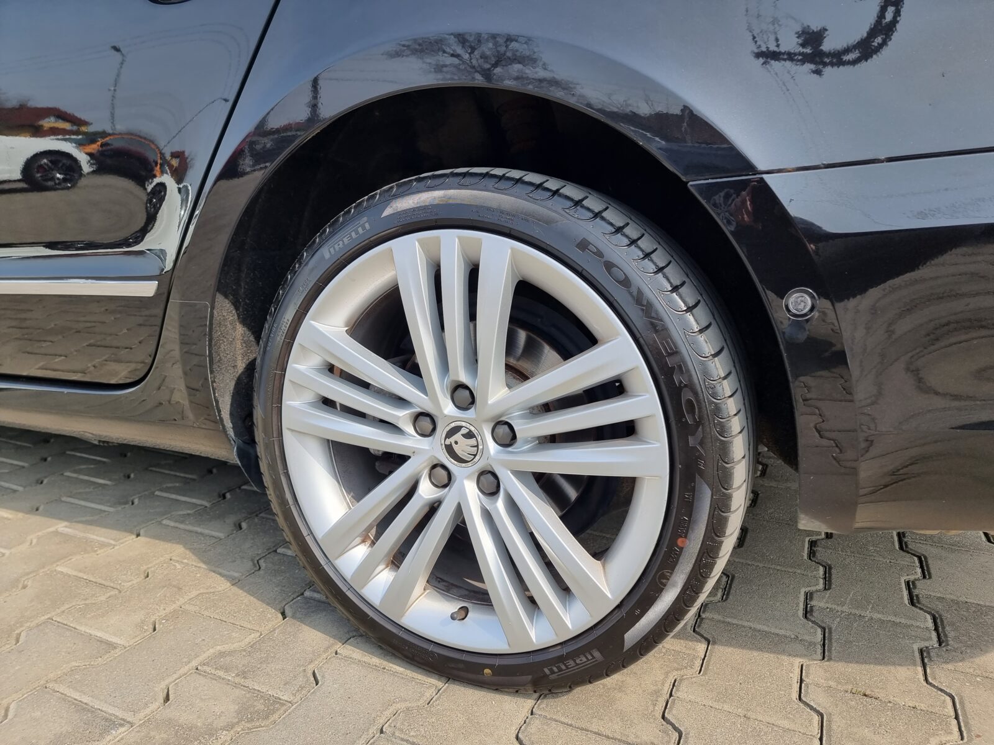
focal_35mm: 24
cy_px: 372
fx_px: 689
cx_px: 497
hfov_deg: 71.6
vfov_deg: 56.8
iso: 50
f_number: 1.8
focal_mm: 6.7
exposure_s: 1/376
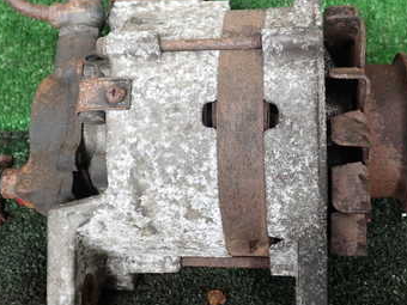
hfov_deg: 36.2
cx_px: 189
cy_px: 104
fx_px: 623
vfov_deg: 27.4
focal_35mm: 53
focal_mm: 5.4
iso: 100
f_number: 2.3
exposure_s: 1/80
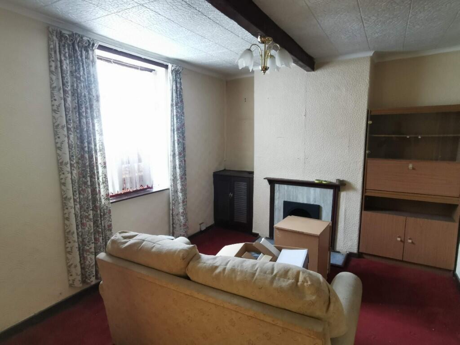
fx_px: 252
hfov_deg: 84.7
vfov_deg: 68.7
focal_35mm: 19
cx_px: 230
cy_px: 172
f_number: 2.2
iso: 400
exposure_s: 1/25
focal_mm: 2.26
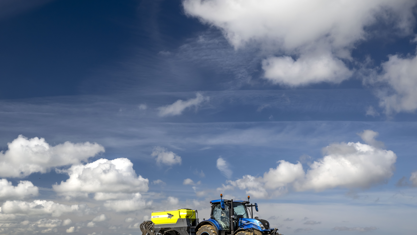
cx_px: 165
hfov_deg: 43.5
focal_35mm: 47
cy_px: 146
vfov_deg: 25.4
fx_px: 520
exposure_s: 1/400
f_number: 6.3
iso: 250
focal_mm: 36
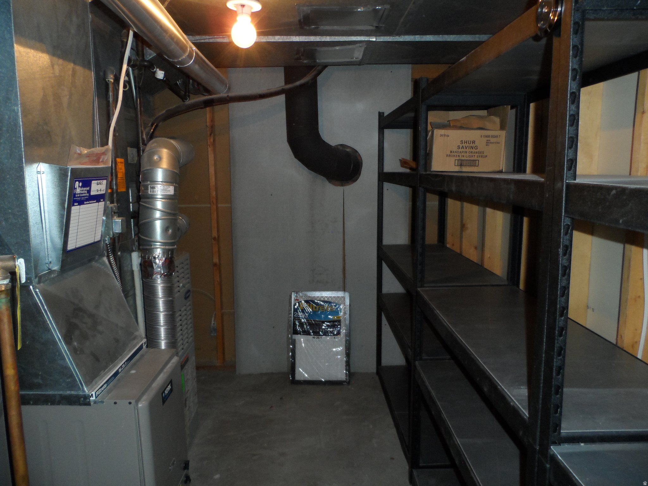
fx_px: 449
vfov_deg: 56.8
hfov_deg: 71.6
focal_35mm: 24
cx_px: 324
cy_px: 243
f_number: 3.2
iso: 400
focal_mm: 4
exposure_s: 1/8
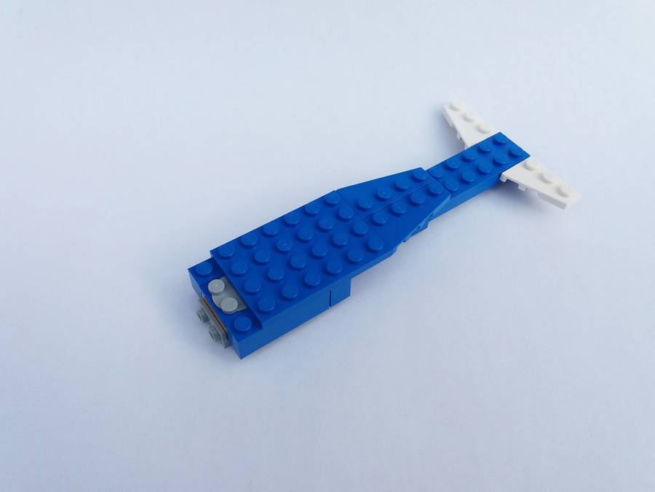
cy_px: 246
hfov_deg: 63.4
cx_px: 328
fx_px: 530
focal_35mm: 28
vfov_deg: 49.7
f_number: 1.9
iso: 64
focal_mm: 3.7
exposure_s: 1/1561
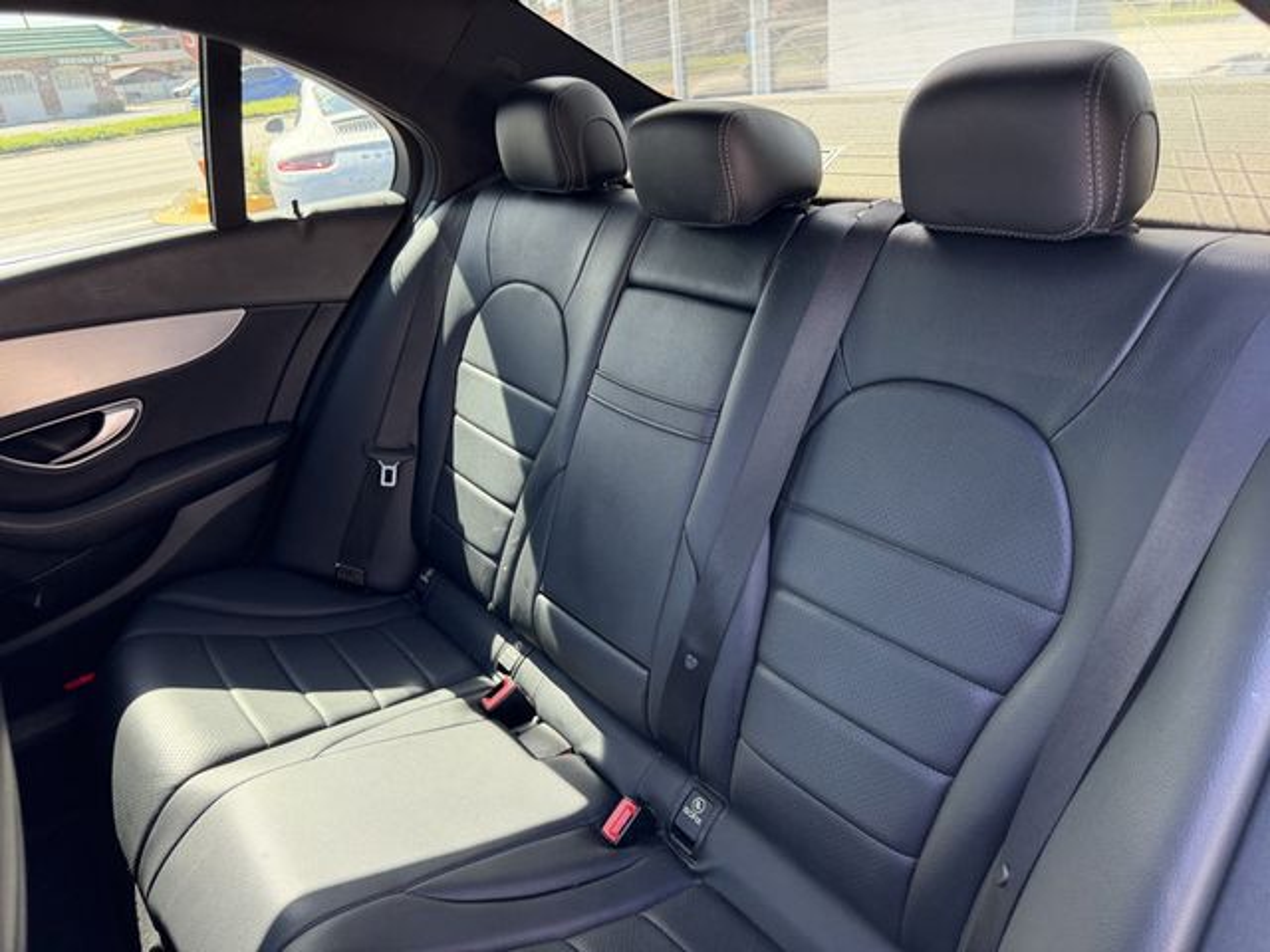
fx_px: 881
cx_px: 635
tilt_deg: -26.2
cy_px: 476
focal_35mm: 24
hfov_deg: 71.6
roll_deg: +5.8
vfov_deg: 56.8
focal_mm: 6.76
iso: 200
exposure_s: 1/176
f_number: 1.78
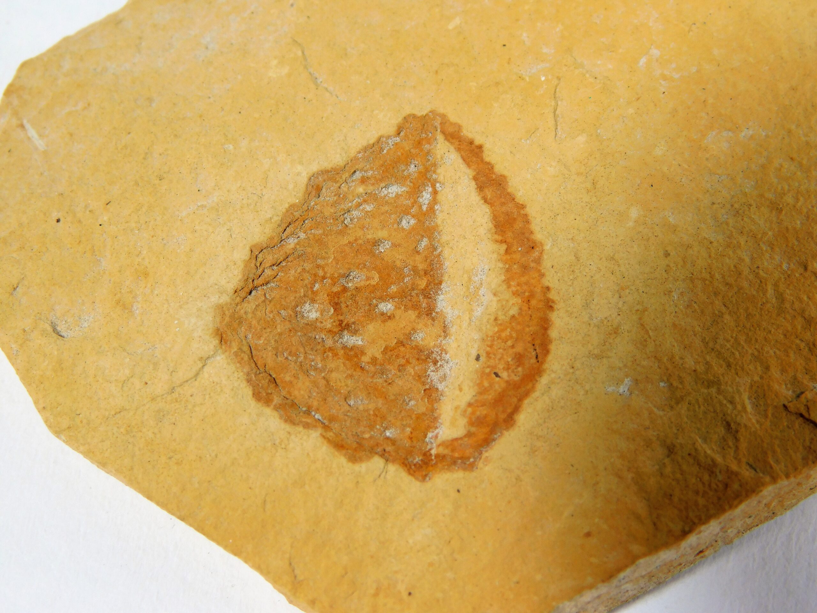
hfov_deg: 19.8
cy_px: 306
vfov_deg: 14.9
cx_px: 408
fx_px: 2337
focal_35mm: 99
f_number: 4.6
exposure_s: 1/60
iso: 125
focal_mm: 17.6
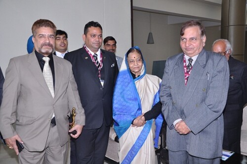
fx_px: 226
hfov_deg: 57.3
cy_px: 82
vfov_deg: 39.9
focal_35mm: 33
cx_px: 124
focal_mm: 22
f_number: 6.3
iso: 320
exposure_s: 1/160
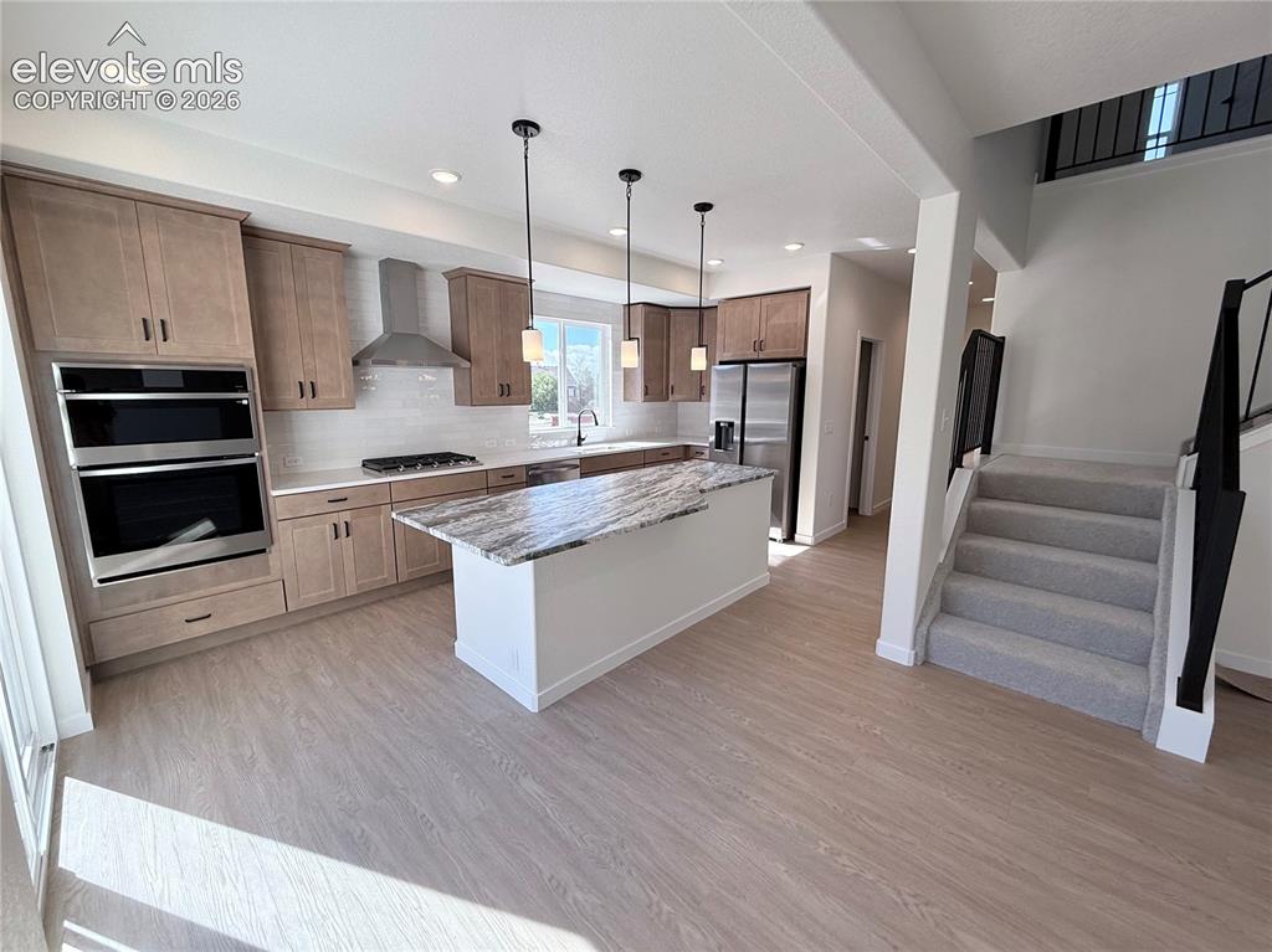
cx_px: 636
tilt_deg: -9.7
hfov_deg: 102.1
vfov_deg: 85.6
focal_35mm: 14
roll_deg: -1.1
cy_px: 476
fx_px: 514
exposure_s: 1/260
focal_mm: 2.22
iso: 64
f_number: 2.2
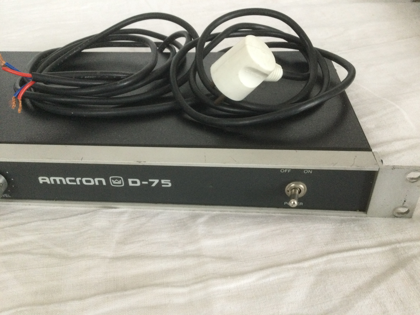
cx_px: 210
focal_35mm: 31
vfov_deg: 45.4
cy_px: 158
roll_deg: +1.3
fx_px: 376
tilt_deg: -39.0
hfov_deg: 58.4
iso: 250
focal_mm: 3.3
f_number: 2.4
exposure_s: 1/33
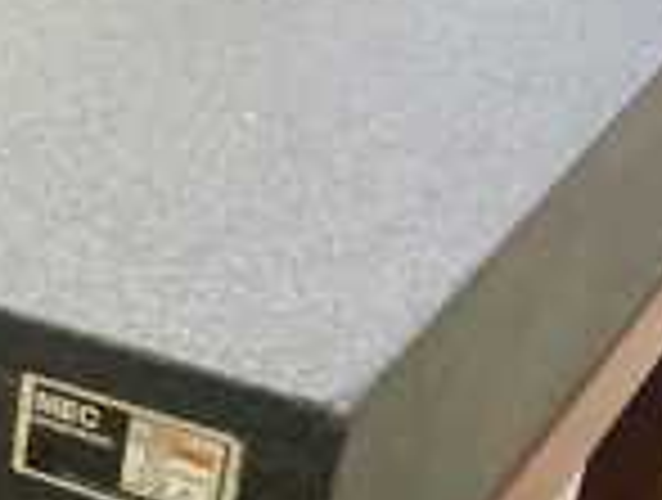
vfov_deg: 12.5
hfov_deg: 14.8
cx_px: -477
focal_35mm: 118
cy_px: 477
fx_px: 2262
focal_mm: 3
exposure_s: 1/40
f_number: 1.8
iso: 250
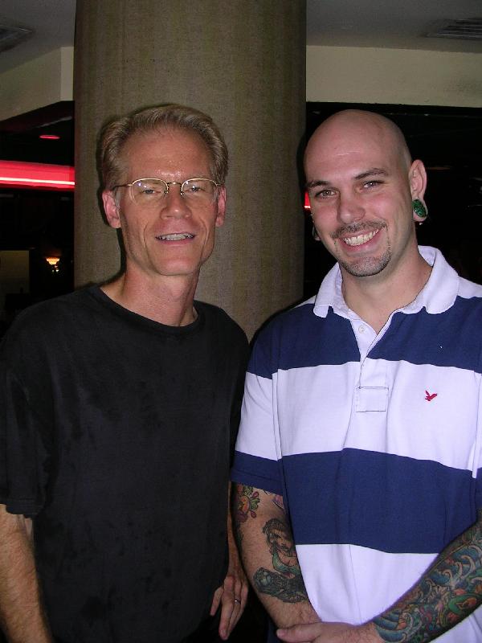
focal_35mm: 38
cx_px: 241
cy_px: 322
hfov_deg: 37.7
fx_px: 705
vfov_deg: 49.0
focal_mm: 5.8
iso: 50
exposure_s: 1/60.1
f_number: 2.8
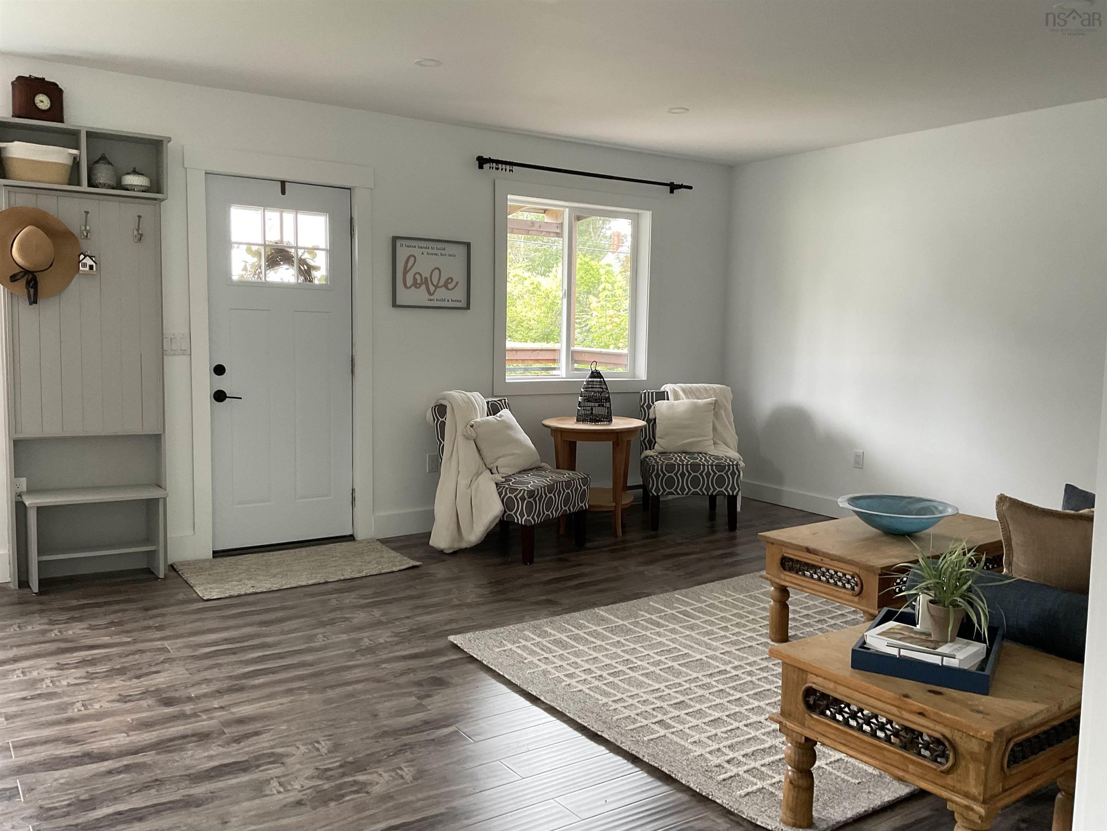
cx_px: 554
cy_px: 416
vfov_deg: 48.2
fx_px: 927
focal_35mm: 29
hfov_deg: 61.7
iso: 64
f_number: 1.8
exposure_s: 1/62
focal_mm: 3
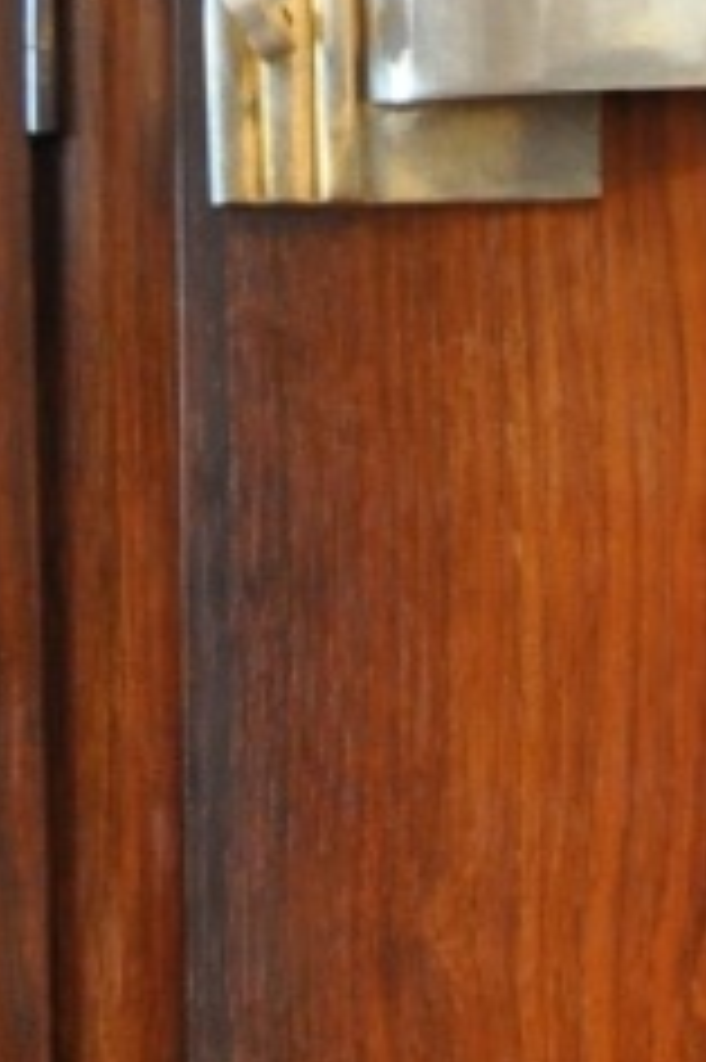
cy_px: 1282
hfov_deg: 9.9
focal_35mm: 137
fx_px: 4036
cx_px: 785
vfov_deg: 14.5
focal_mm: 18
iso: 1600
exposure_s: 1/25
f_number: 3.5
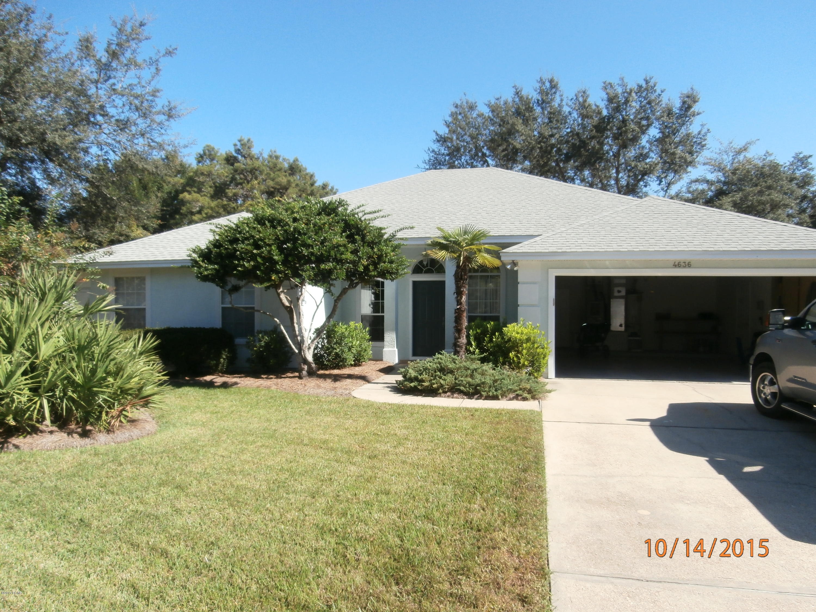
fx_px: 566
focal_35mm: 24
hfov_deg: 71.6
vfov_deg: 56.8
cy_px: 306
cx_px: 408
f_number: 3
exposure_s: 1/800
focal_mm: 4.2
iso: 100
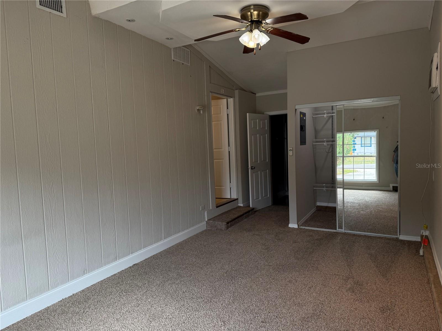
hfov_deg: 71.6
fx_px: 306
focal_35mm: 24
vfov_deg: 56.8
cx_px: 221
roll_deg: +1.8
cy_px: 166
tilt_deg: -4.5
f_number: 1.78
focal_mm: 6.76
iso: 100
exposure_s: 1/120
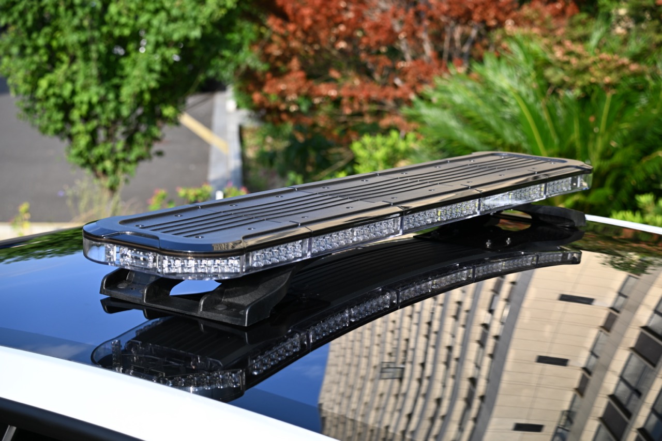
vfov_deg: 18.2
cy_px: 220
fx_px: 1379
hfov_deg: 27.0
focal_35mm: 75
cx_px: 331
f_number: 5.6
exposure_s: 1/250
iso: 110
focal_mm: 50
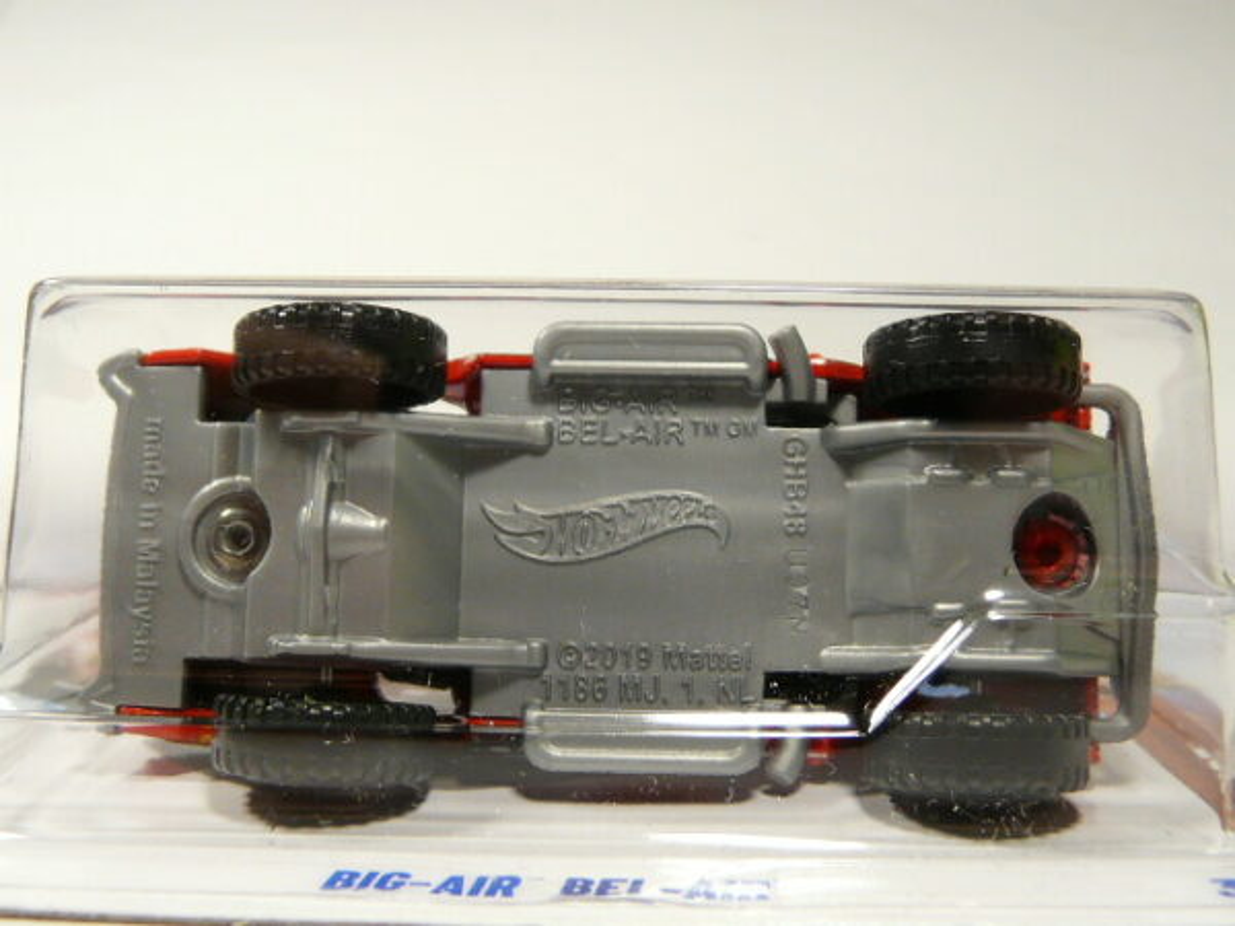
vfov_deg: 36.8
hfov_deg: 47.9
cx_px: 618
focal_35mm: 39
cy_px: 463
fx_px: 1391
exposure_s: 1/60
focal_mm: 4.6
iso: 100
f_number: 2.8
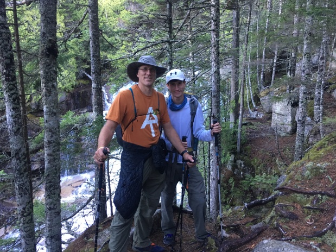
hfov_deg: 60.0
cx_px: 164
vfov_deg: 46.8
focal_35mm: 30
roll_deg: -1.1
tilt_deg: -11.4
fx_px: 291
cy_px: 122
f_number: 2.2
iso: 125
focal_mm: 4.15
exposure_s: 1/30
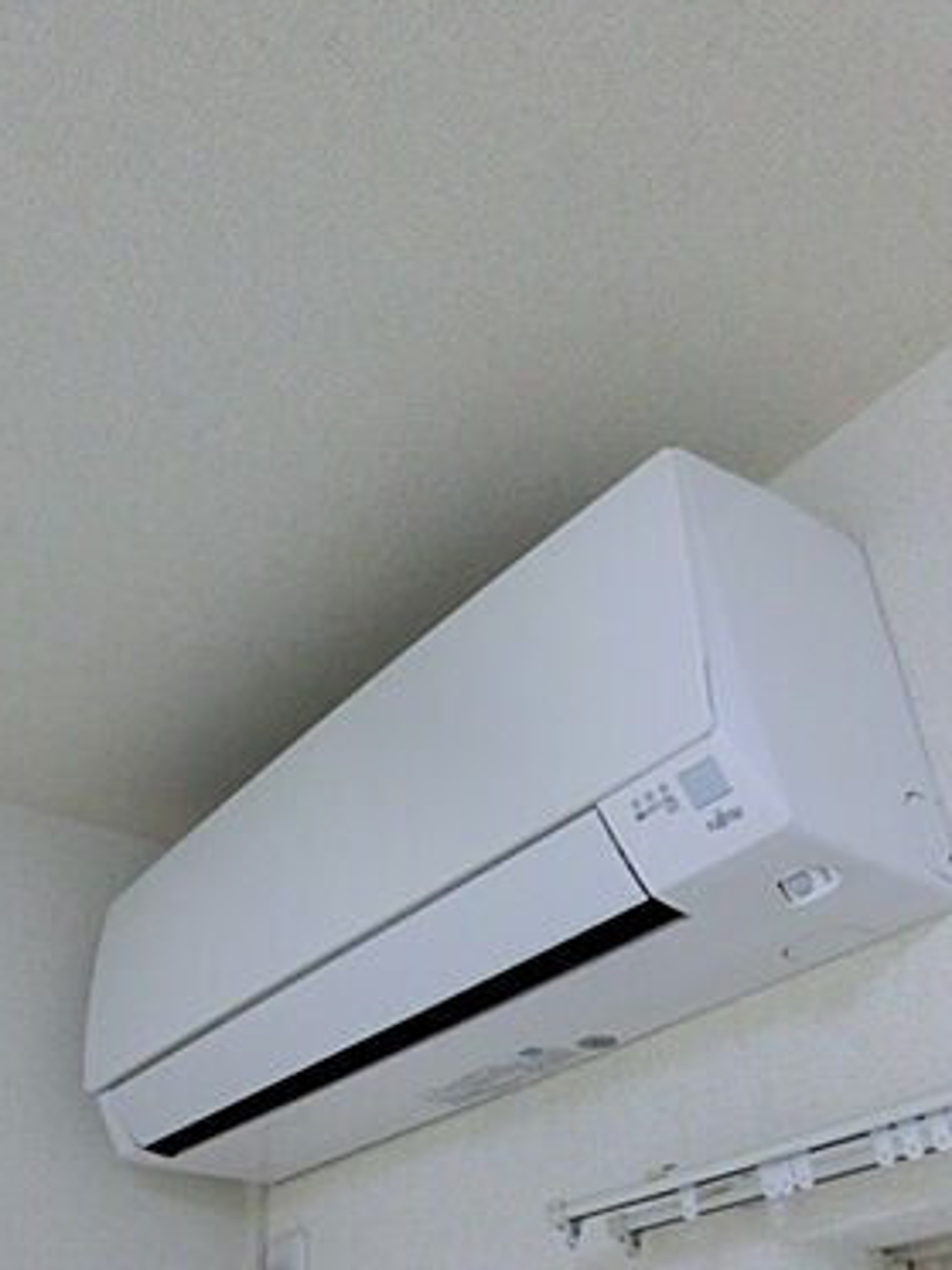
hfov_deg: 45.4
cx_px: 474
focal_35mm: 31
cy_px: 724
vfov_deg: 58.1
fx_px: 1137
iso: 400
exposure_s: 1/60
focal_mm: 4.3
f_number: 3.2
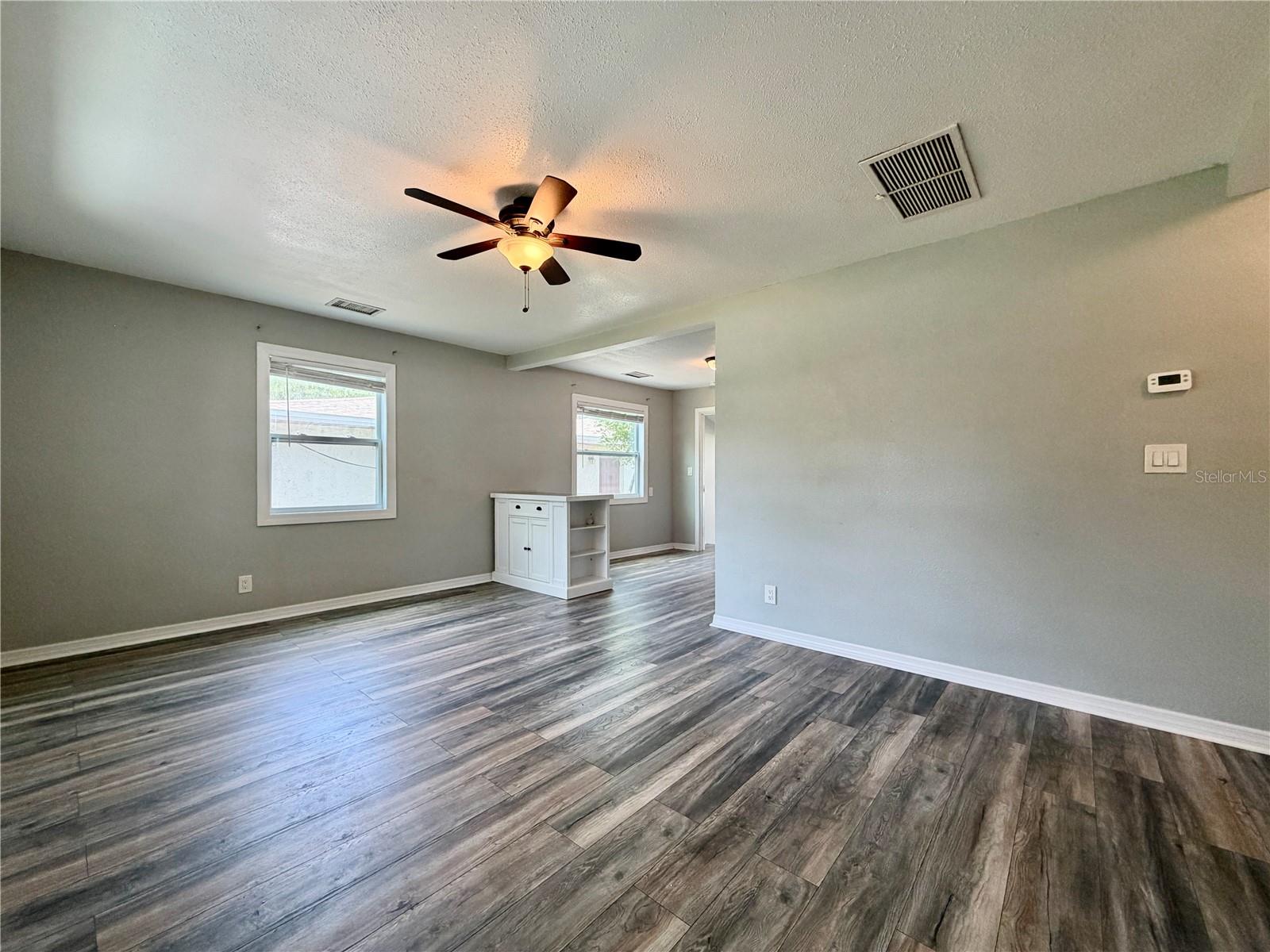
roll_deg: -0.7
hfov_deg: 102.1
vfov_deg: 85.7
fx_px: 514
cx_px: 635
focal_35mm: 14
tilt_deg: +0.1
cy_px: 476
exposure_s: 1/120
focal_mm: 2.22
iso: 200
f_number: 2.2
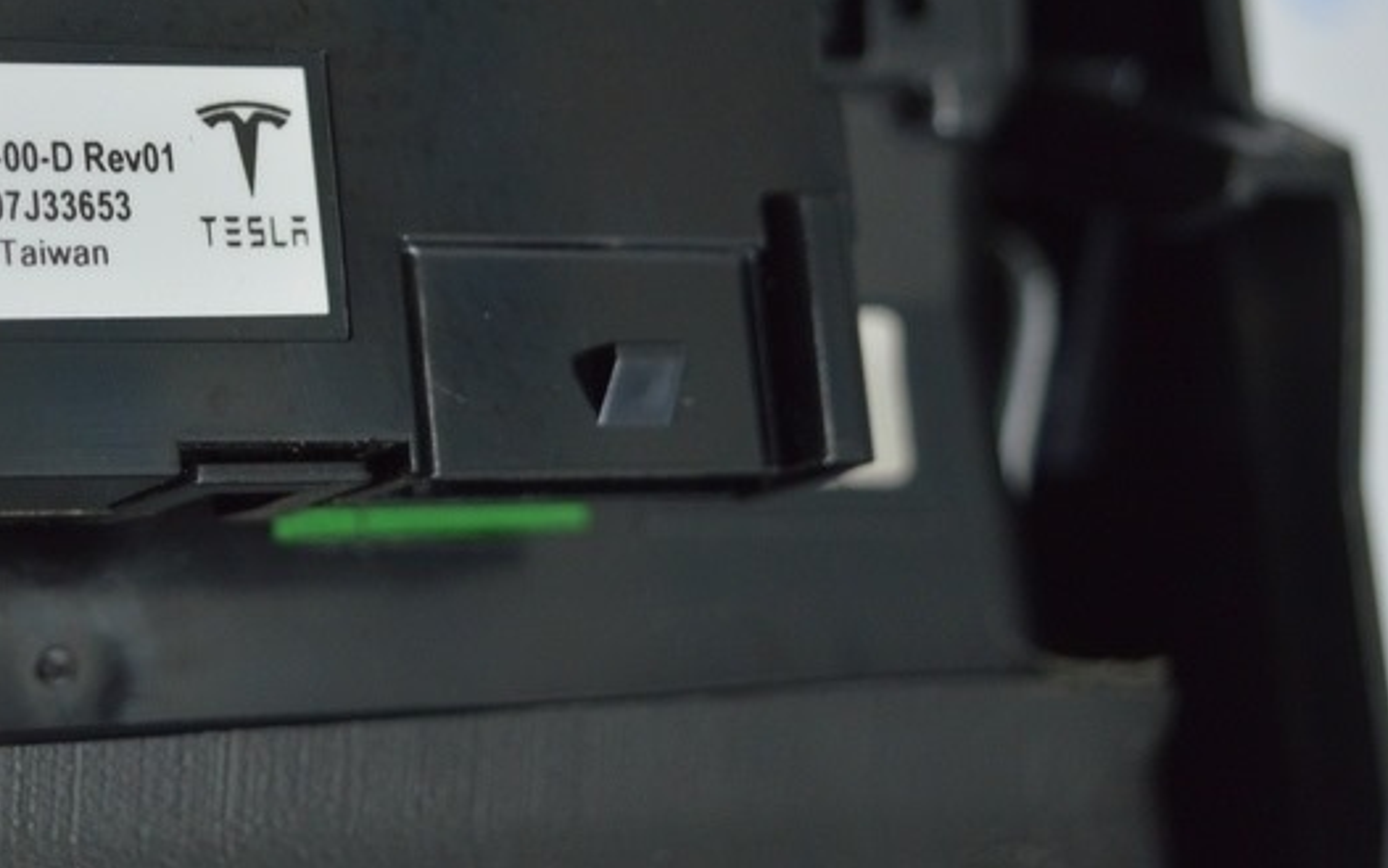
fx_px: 4048
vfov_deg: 12.2
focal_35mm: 107
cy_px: 165
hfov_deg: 19.0
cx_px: 55
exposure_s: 1/50
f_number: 4.8
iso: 400
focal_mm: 36
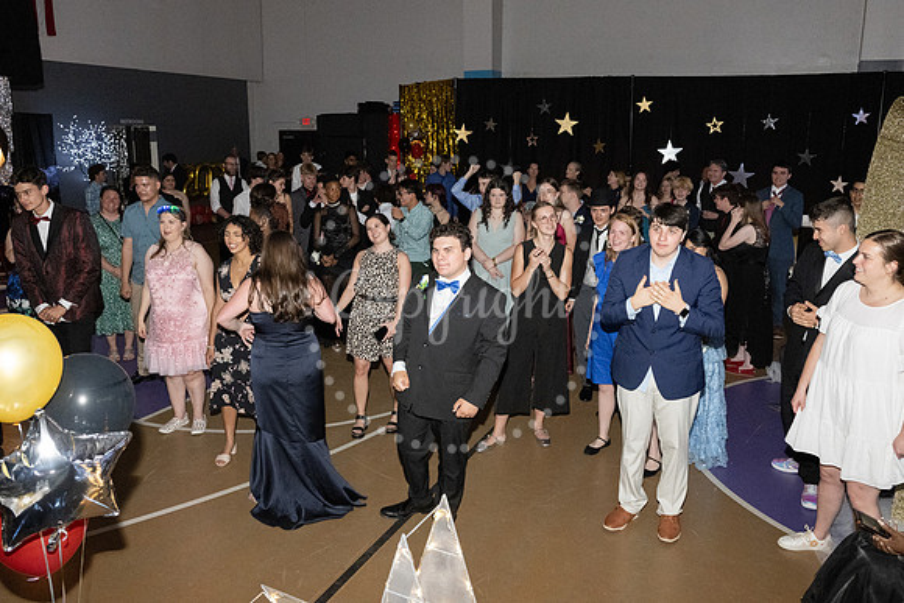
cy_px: 273
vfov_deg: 44.8
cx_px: 464
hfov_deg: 63.5
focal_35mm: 29
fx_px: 731
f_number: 5.6
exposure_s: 1/125
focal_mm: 24
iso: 6400
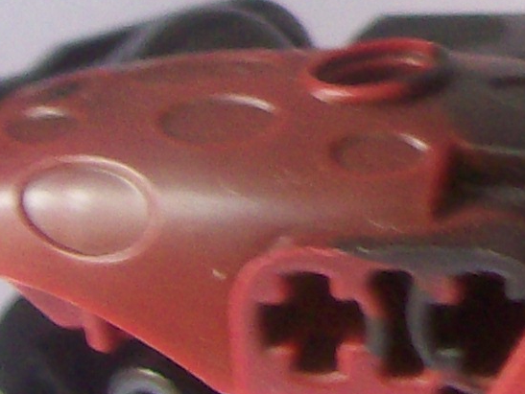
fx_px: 3066
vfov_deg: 7.3
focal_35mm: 202
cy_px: -121
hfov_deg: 9.3
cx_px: 951
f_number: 2.7
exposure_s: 1/32
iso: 106
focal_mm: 6
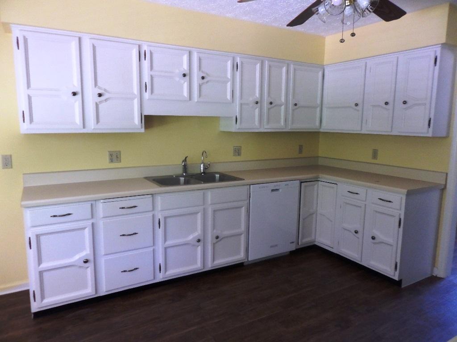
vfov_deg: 56.8
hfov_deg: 71.6
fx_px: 317
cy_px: 171
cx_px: 228
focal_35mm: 24
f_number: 3.1
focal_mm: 4.3
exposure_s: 1/20
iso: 200
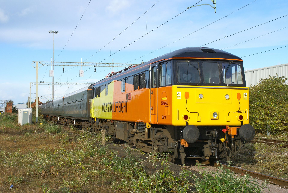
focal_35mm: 52
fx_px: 420
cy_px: 96
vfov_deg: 25.8
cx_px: 144
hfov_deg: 37.8
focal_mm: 35
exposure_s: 1/160
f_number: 14
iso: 200
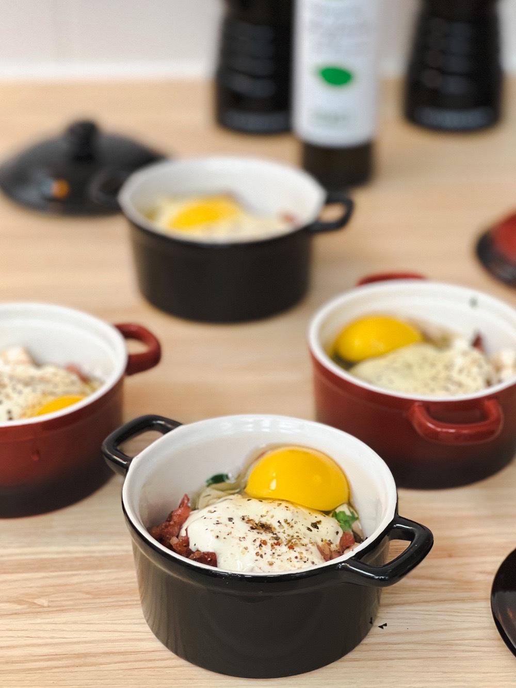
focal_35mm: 77
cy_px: 344
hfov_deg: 19.1
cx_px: 258
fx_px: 1530
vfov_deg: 25.3
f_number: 2.8
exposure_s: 1/80
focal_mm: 9
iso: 250
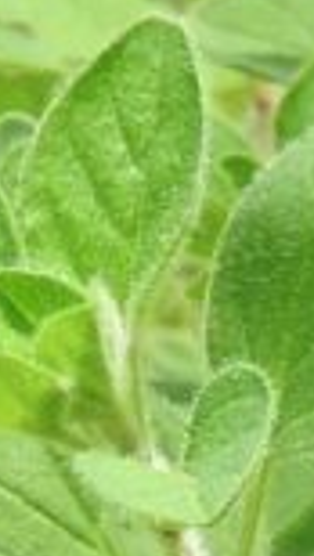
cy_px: 1282
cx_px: 762
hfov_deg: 1.2
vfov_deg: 2.2
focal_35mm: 978
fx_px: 14429
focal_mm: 24.2
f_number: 5
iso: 100
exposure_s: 1/80
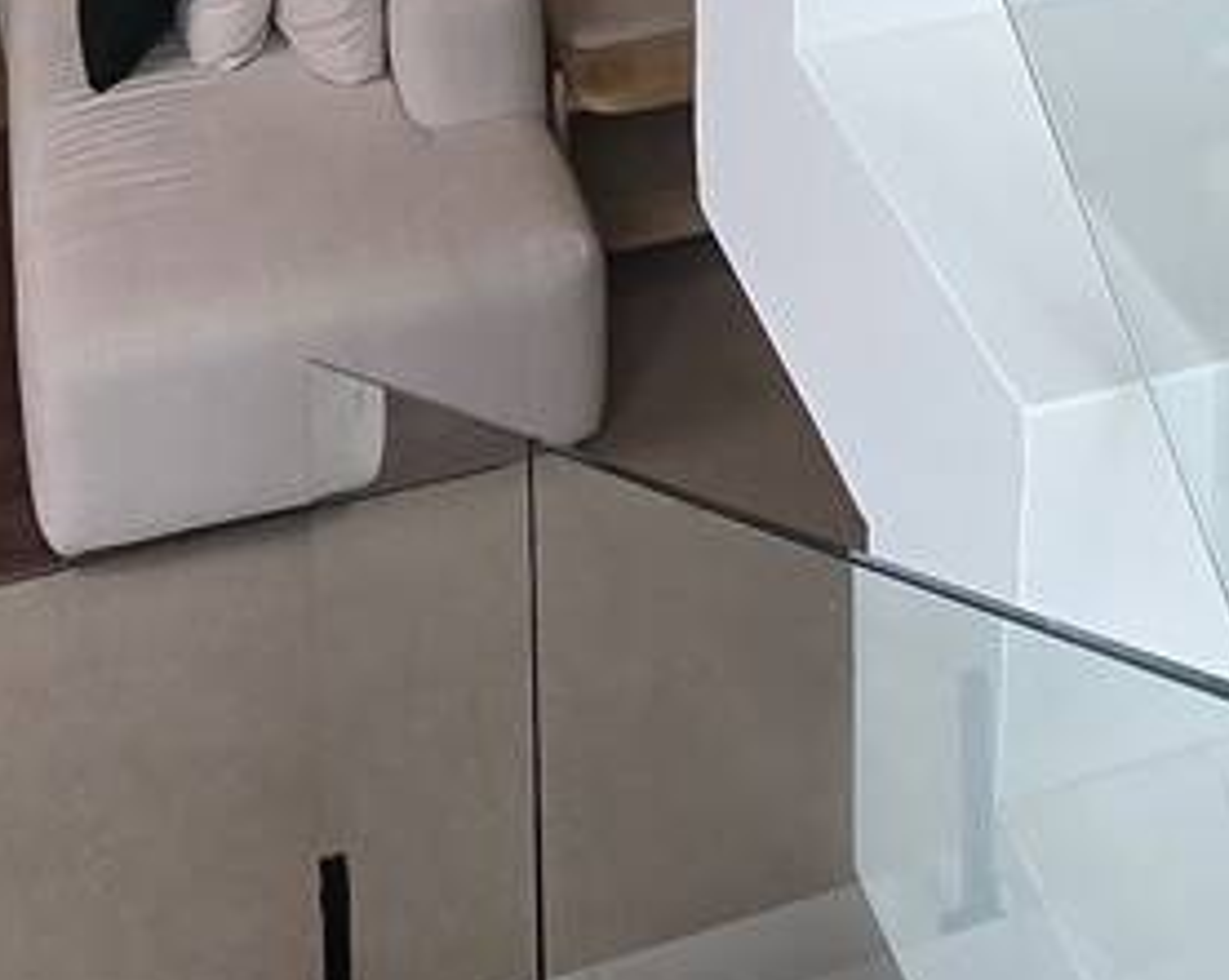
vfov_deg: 16.9
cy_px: -998
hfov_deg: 28.4
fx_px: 2398
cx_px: 901
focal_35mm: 66
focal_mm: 2.2
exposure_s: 1/261
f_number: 2.2
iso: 50
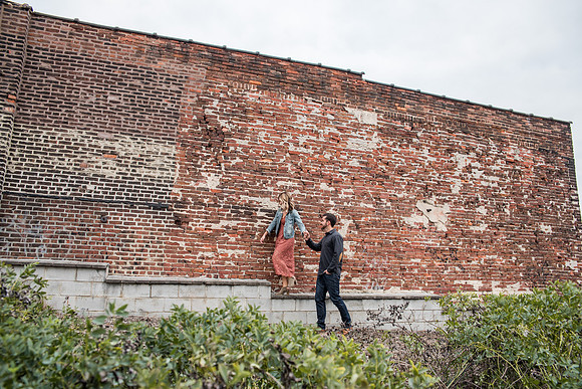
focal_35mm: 27
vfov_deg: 48.0
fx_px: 437
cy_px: 194
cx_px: 291
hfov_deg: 67.4
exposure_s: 1/80
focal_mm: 27
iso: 250
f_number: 2.8
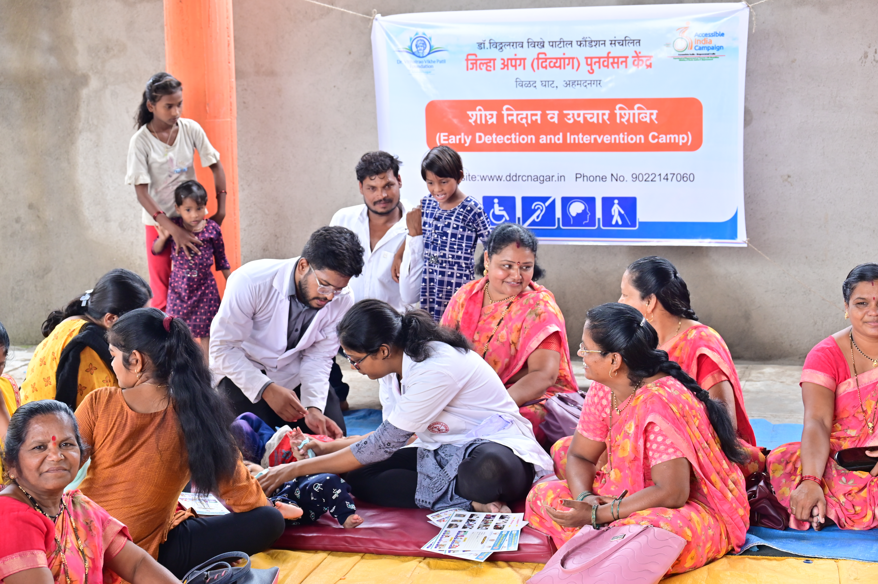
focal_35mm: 63
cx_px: 439
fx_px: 1535
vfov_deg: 21.5
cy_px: 292
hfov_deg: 31.9
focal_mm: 63
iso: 1000
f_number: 7.1
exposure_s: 1/125
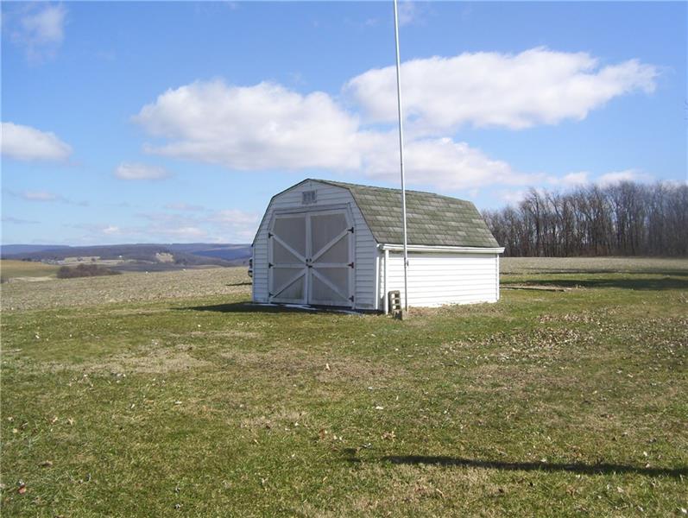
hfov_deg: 51.3
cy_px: 259
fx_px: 716
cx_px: 344
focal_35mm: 36
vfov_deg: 39.7
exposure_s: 1/640
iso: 80
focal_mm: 6
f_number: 4.8
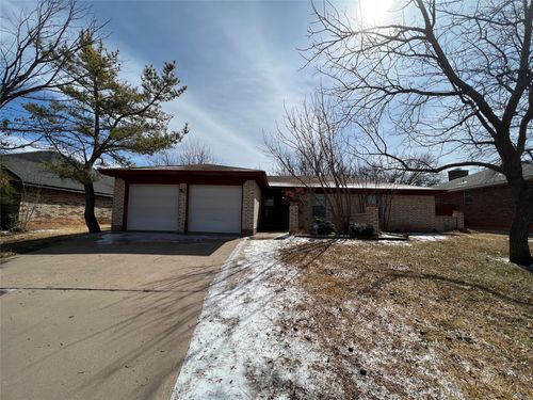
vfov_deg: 89.9
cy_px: 200
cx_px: 266
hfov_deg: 106.2
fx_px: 200
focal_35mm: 13
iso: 40
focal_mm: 1.57
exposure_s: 1/3922
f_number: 1.8
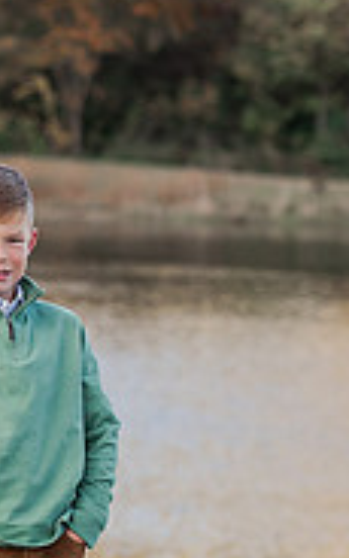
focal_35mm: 306
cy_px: 371
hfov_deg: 4.2
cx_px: -346
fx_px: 4657
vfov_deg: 6.9
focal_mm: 95
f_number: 4
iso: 400
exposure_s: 1/640
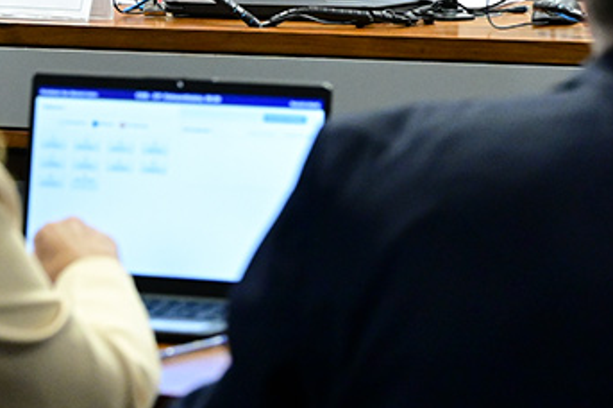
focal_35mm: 263
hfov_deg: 7.8
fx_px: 4474
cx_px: 234
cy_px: 32
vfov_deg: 5.2
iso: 4000
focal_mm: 70
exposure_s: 1/200
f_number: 4
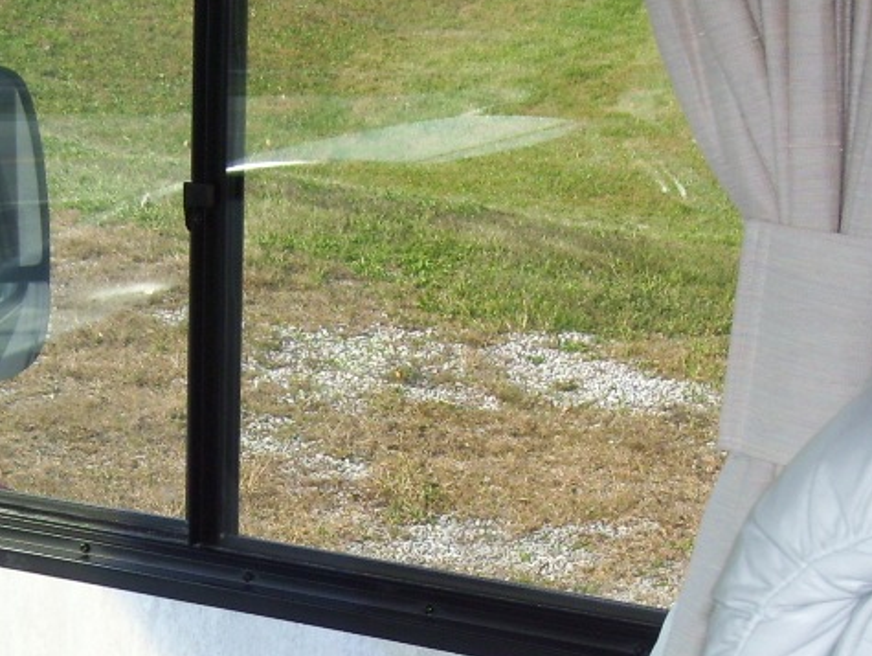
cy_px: 677
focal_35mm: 91
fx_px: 2294
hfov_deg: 21.5
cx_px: 352
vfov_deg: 15.9
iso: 80
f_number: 2.7
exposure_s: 1/500
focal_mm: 6
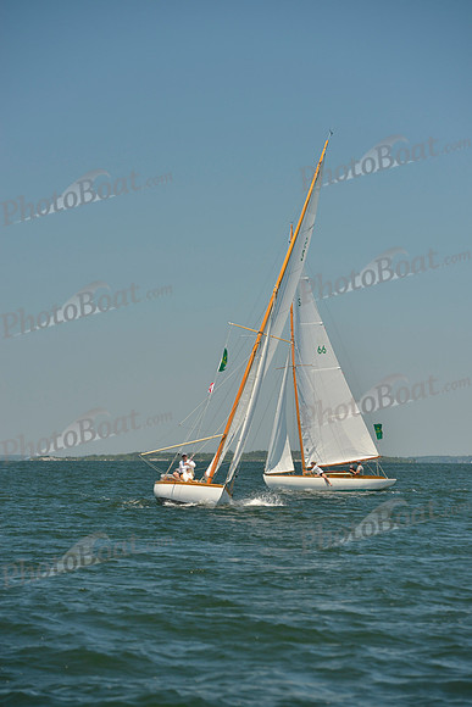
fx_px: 2850
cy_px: 354
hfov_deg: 9.5
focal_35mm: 145
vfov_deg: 14.2
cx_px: 236
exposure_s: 1/800
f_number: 6.3
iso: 280
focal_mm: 145
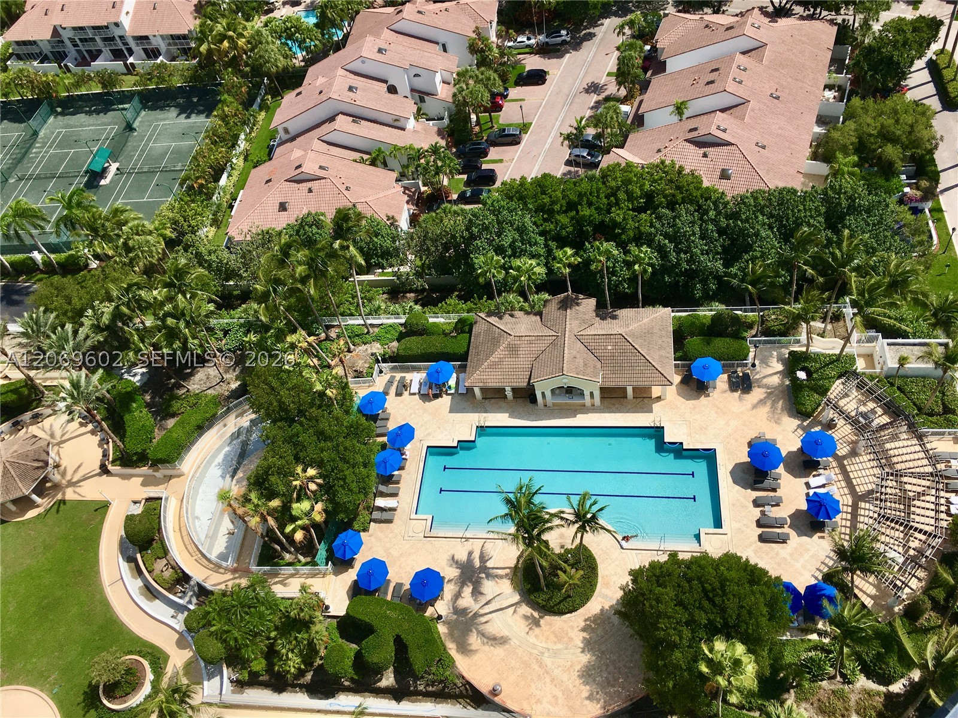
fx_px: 803
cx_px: 479
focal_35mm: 29
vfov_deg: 48.2
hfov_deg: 61.7
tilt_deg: -50.2
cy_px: 359
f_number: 2.2
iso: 25
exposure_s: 1/2564
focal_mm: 4.15
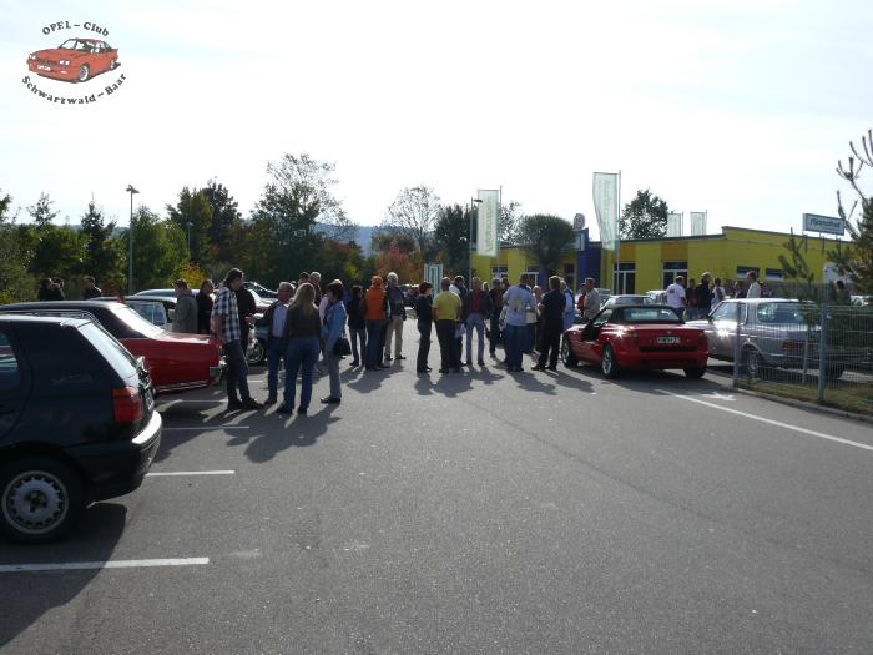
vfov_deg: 40.7
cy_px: 328
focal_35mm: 35
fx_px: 883
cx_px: 436
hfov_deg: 52.6
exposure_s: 1/400
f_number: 6.3
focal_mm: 7.4
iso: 100
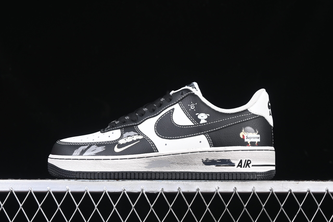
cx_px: 166
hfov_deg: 27.0
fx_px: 694
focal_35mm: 75
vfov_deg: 18.2
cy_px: 111
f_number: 6.3
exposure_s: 1/60
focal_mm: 50
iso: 160
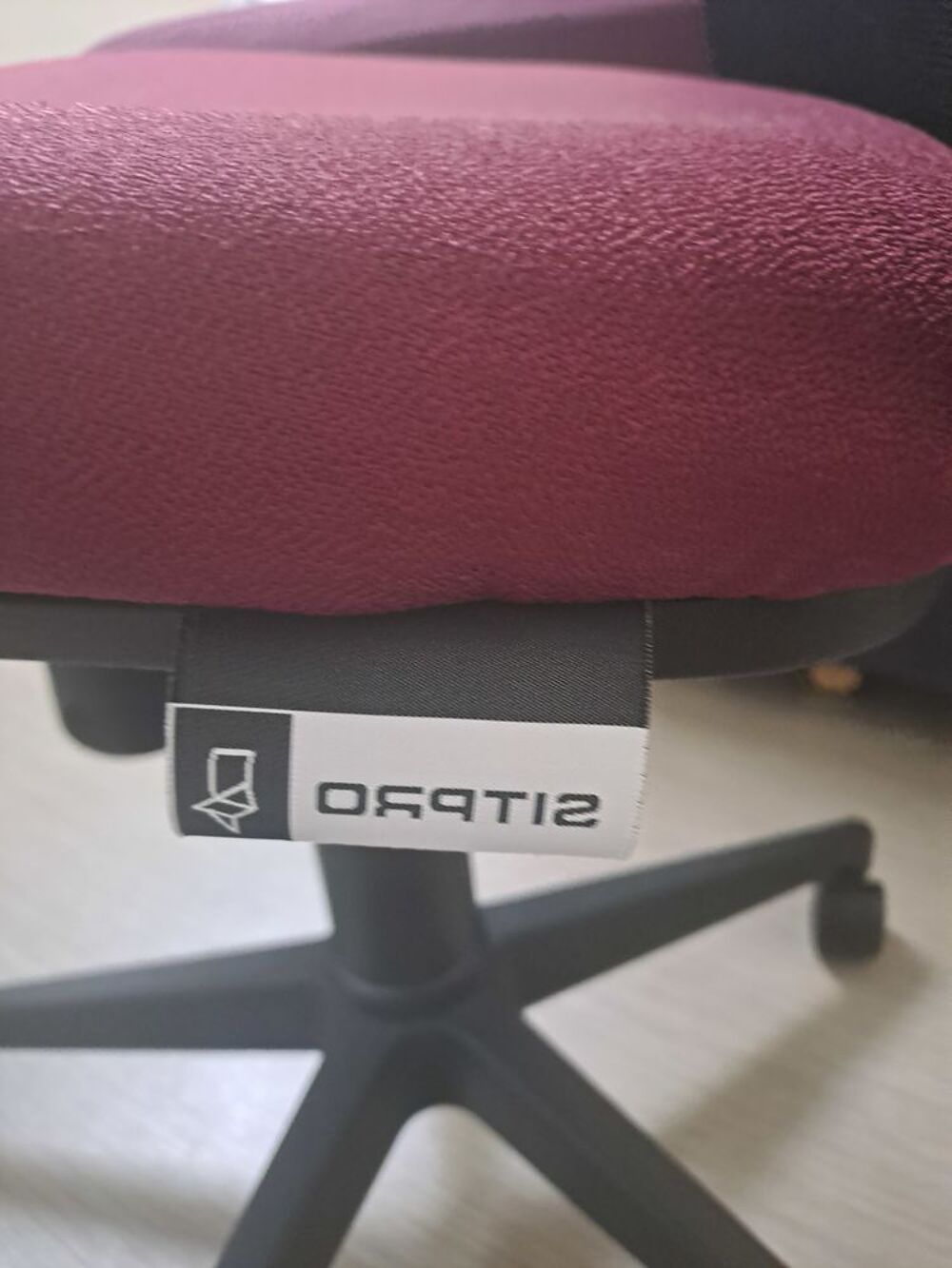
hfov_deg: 54.9
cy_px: 634
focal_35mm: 25
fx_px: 917
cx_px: 476
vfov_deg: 69.4
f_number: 1.8
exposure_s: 1/20
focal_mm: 4.65
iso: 500
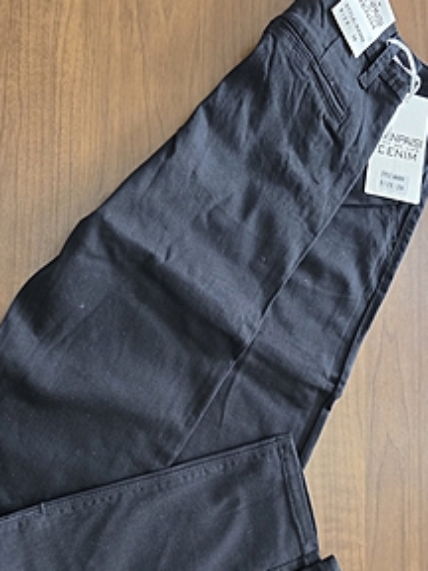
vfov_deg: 45.9
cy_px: 389
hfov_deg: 35.9
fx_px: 659
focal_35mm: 40
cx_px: 183
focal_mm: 6.3
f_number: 1.7
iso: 500
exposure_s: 1/100
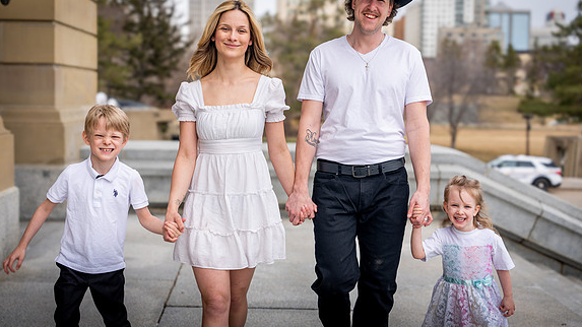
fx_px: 818
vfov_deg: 22.6
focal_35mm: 53
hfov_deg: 39.2
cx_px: 290
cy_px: 150
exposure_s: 1/1000
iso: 100
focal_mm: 50
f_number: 2.8
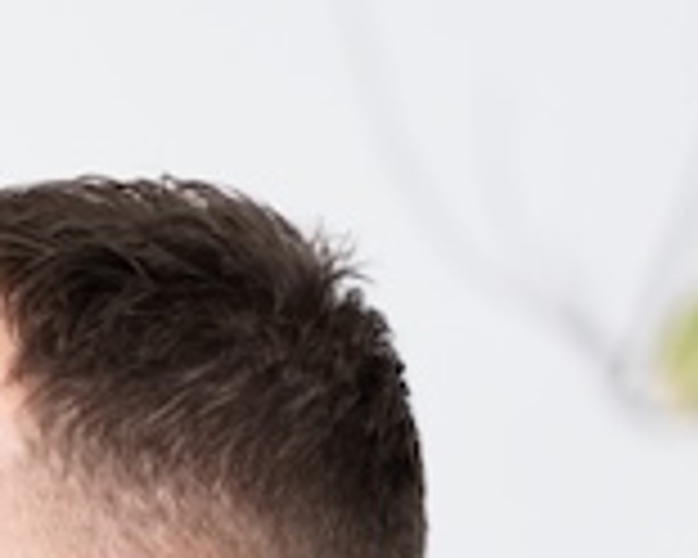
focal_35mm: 508
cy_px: 1096
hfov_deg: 3.8
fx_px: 10494
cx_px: -775
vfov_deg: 3.0
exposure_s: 1/200
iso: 160
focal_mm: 56
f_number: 1.2
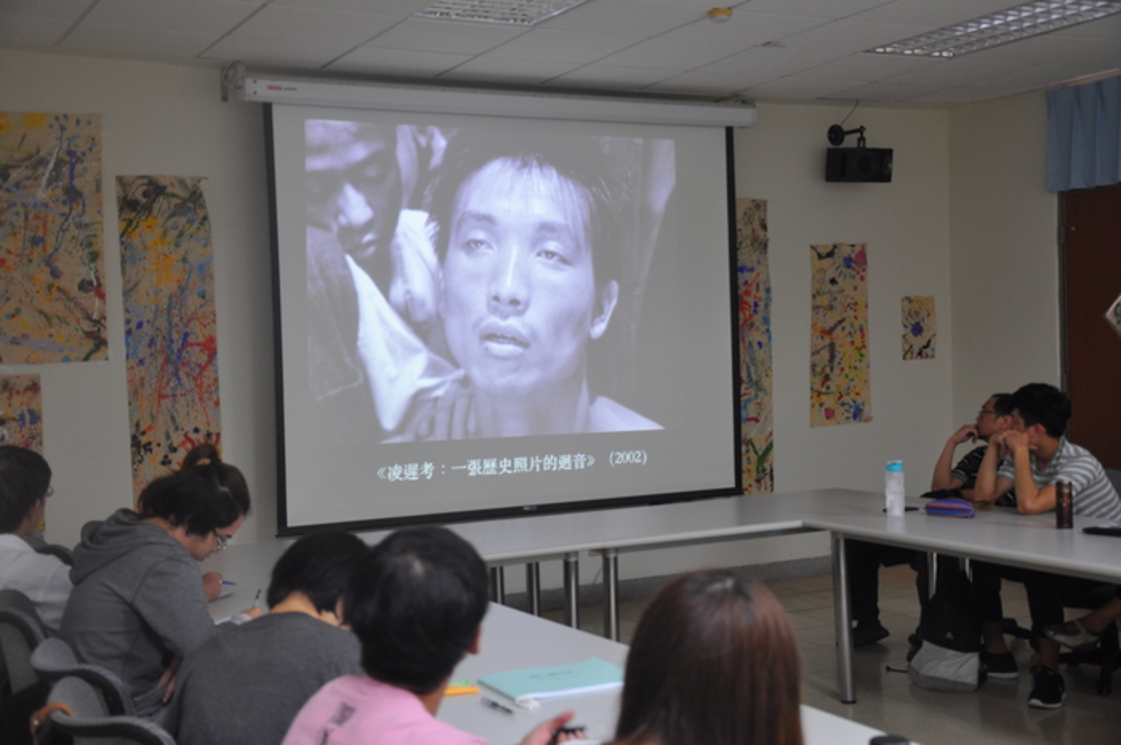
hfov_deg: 41.2
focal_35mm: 48
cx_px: 560
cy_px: 372
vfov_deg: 28.0
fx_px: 1493
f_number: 4.2
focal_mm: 32
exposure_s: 1/20
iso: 400
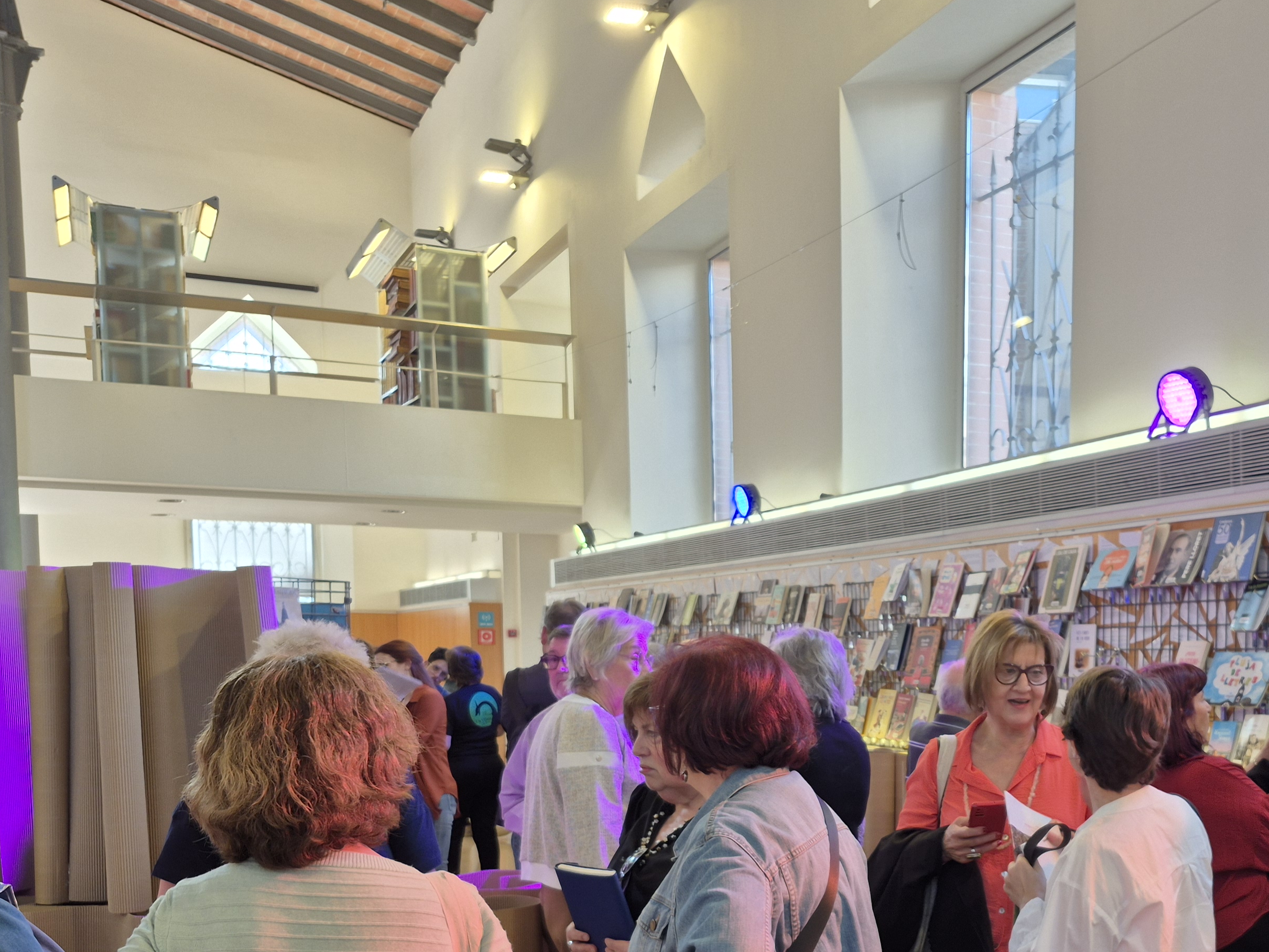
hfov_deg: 47.7
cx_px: 902
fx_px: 1393
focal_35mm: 38
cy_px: 753
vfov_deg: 36.5
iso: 32
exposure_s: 1/54
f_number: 1.8
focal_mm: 5.4
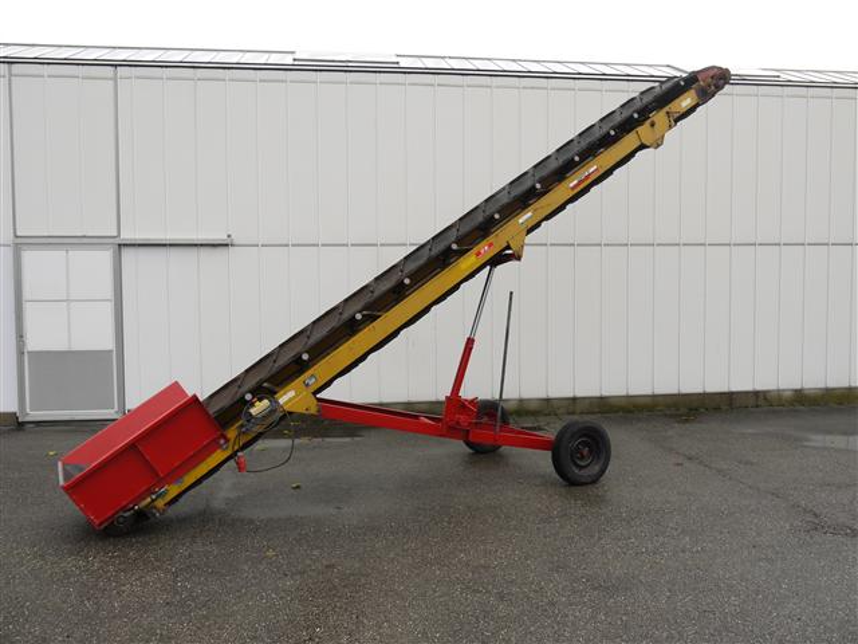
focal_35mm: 30
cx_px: 429
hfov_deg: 60.0
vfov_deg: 46.8
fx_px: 744
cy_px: 322
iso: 200
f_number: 5.6
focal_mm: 15
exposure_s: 1/250
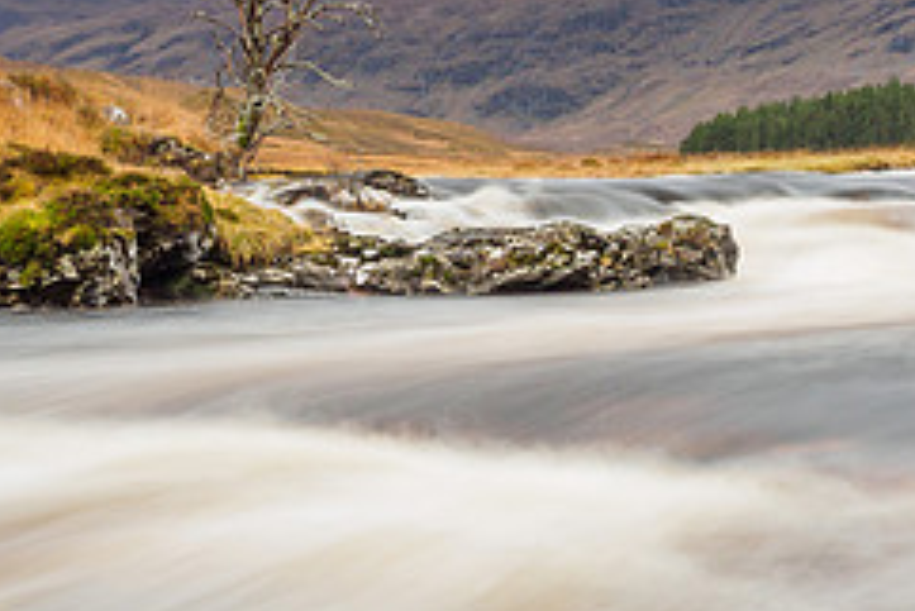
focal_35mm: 95
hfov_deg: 21.4
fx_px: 2416
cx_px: 511
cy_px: 267
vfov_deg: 14.4
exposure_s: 5
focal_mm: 18
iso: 200
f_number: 7.1
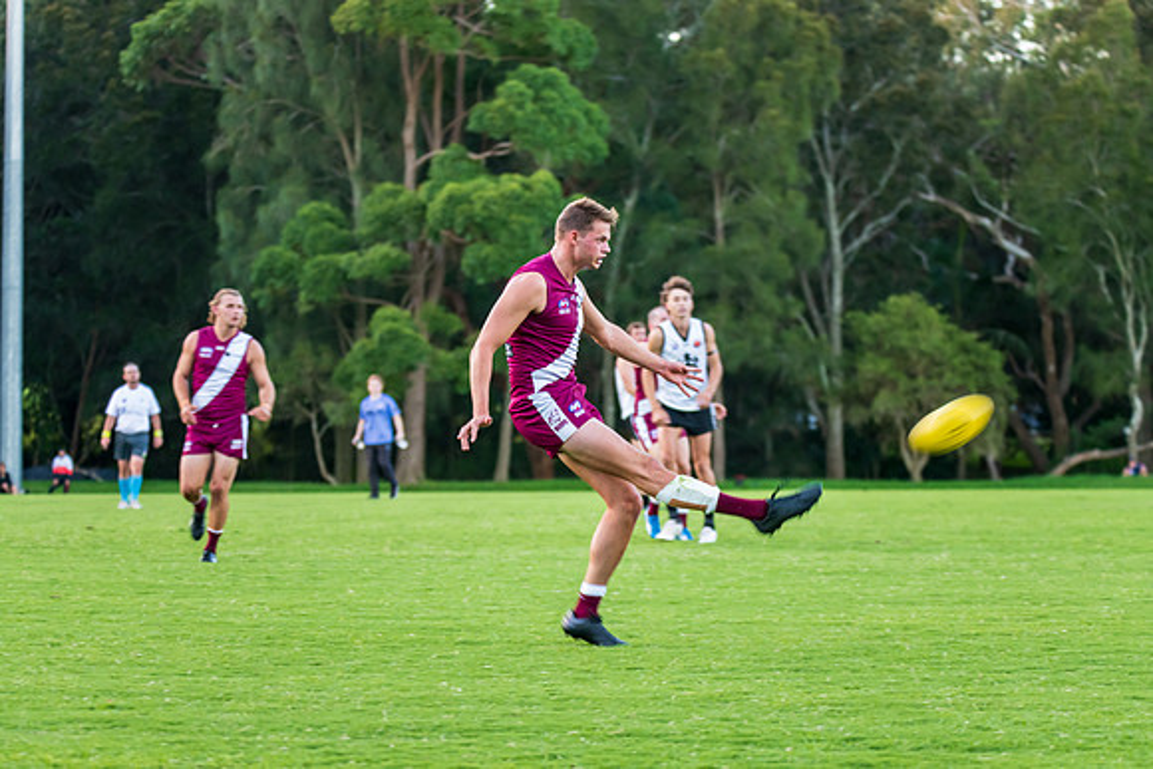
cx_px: 576
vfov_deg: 9.2
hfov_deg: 13.7
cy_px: 384
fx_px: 4805
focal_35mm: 150
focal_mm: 150
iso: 1600
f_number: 5.6
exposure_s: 1/200
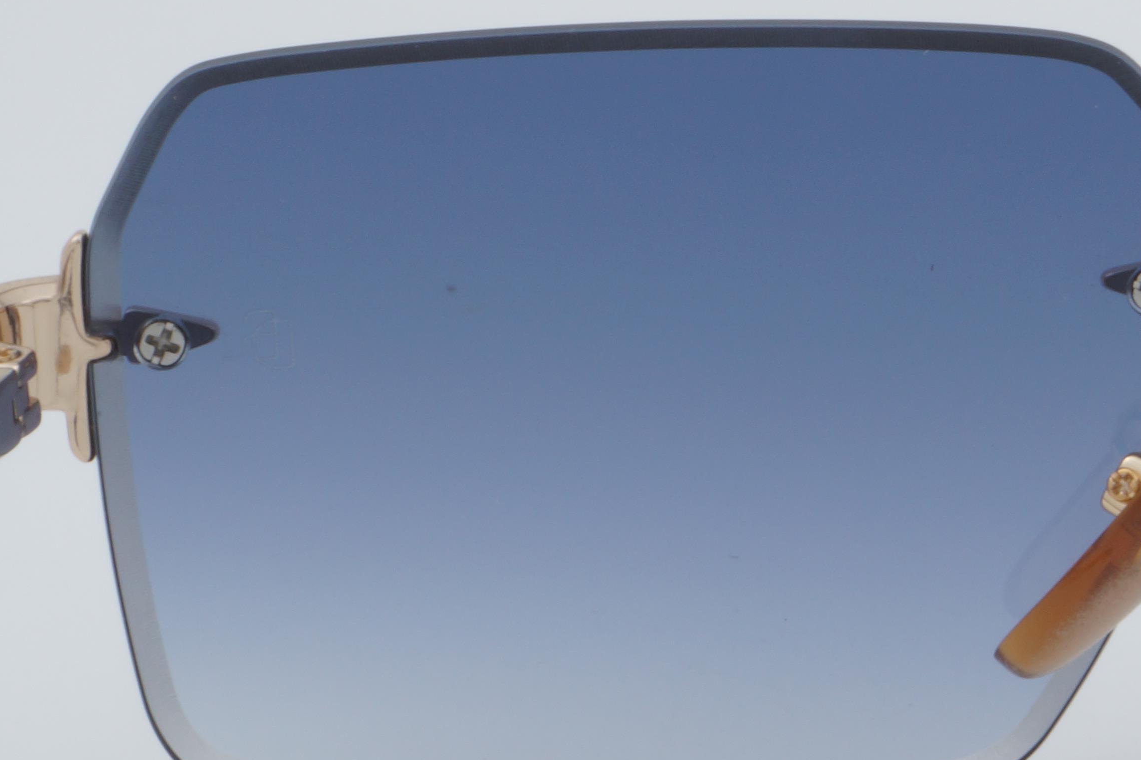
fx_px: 6275
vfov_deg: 6.9
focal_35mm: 198
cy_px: 364
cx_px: 1441
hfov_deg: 10.2
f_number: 32
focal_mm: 50
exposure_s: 1/4
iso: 100
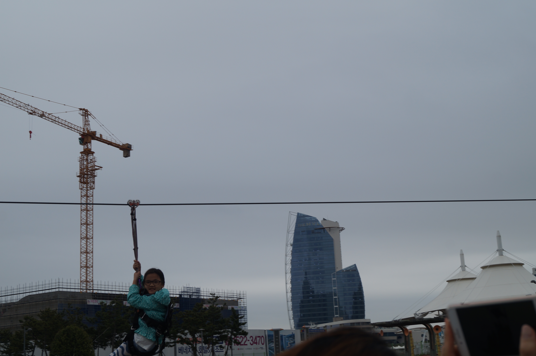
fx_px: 669
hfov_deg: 43.6
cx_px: 268
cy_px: 178
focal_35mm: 45
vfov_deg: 29.8
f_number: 9
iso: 100
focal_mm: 30
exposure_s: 1/500
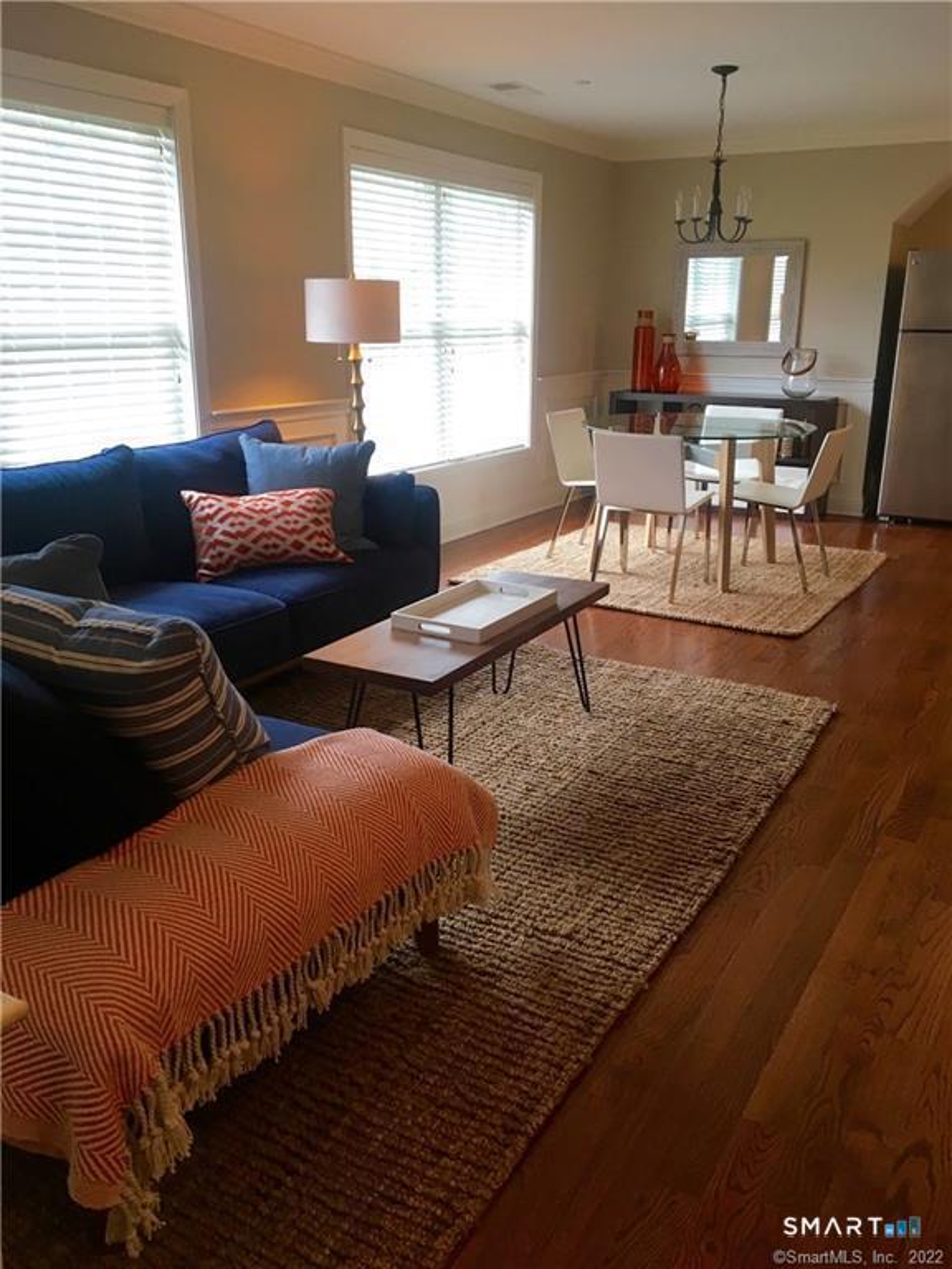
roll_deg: -1.0
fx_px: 1063
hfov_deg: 48.2
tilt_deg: -16.2
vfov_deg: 61.7
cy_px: 634
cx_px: 476
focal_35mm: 29
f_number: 2.2
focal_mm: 4.15
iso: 64
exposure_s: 1/30
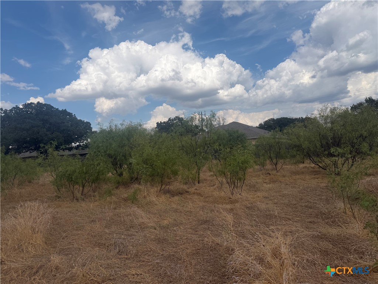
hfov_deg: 71.6
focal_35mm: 24
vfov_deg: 56.8
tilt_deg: +1.4
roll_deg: +3.9
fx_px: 262
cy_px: 142
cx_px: 189
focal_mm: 6.76
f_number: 1.78
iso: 80
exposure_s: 1/7353
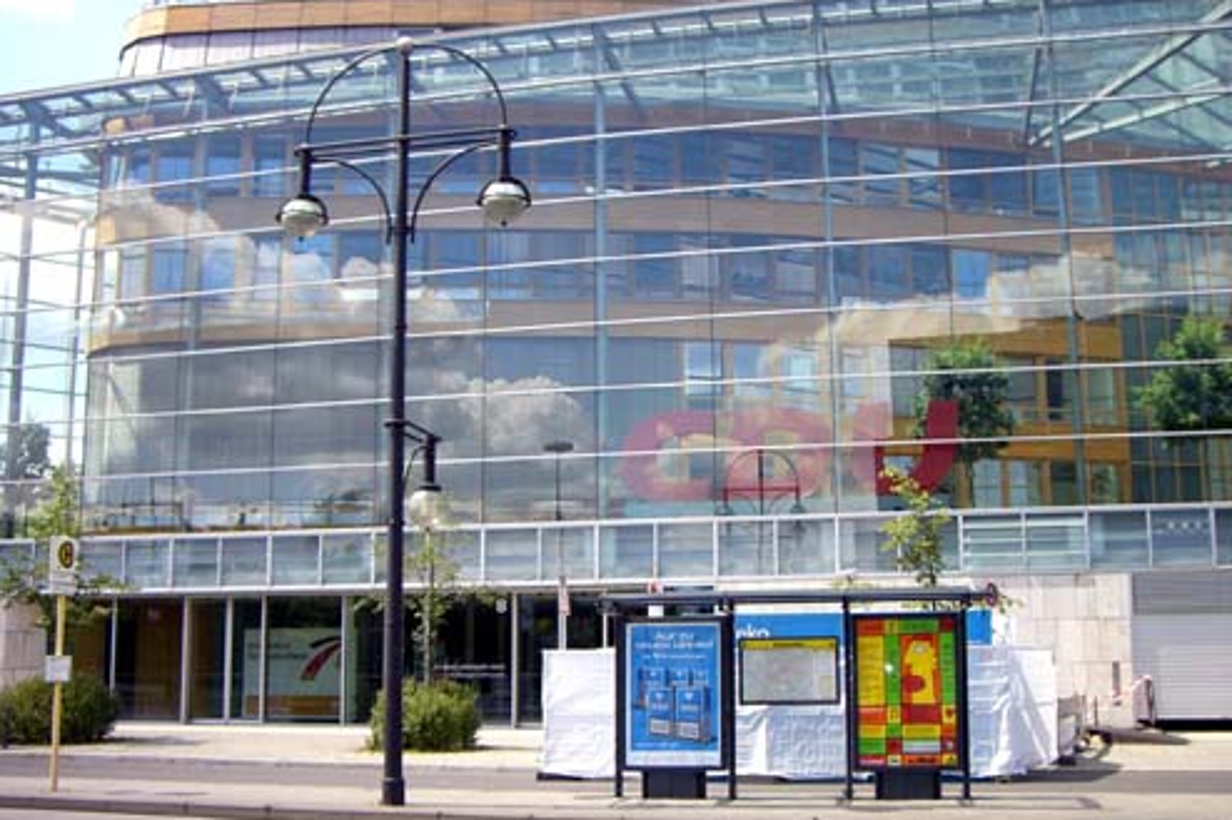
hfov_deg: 48.5
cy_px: 465
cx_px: 618
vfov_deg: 33.3
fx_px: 1368
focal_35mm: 40
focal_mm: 6.2
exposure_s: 1/400
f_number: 2.7
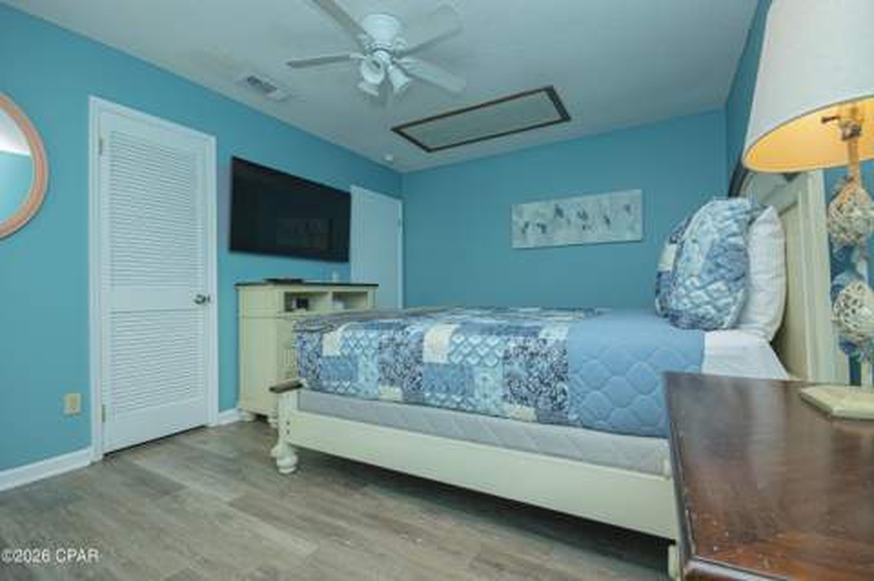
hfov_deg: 100.4
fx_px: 364
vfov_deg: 77.2
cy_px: 290
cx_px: 437
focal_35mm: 15
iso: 400
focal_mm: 10
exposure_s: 1/25
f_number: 9
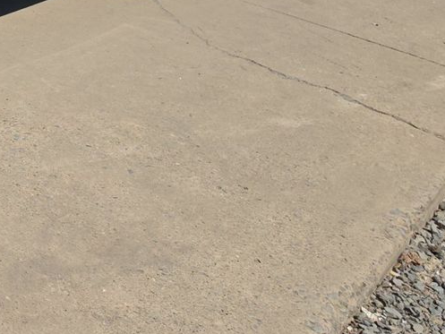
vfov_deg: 18.8
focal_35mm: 74
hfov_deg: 21.1
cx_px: -268
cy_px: -71
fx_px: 952
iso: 43
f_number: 1.4
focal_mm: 6.5
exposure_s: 1/7940
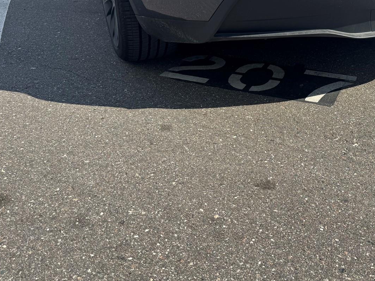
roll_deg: -0.3
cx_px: 248
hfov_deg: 50.5
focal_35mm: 36
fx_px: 390
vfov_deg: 39.4
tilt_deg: -28.6
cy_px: 109
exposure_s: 1/2959
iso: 80
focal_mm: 6.76
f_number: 1.78
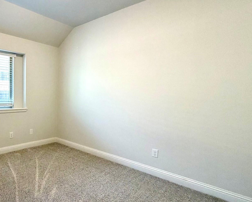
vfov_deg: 60.7
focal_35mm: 23
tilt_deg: -6.8
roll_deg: -0.2
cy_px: 113
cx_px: 45
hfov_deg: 65.0
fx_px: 171
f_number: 2.2
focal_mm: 2.22
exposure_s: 1/60
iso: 200
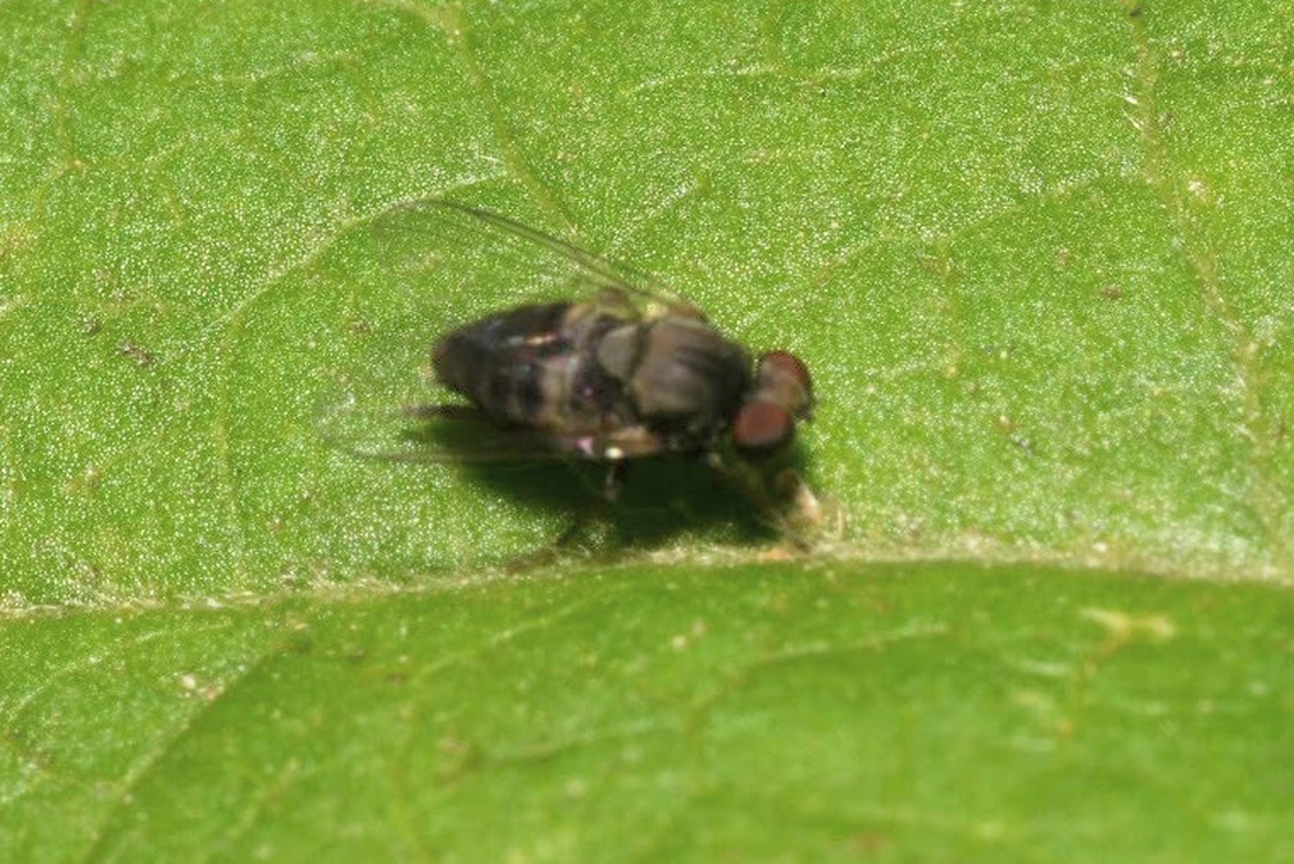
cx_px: 647
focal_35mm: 158
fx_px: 5663
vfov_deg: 8.7
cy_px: 432
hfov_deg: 13.0
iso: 250
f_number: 32
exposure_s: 1/60
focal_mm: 105
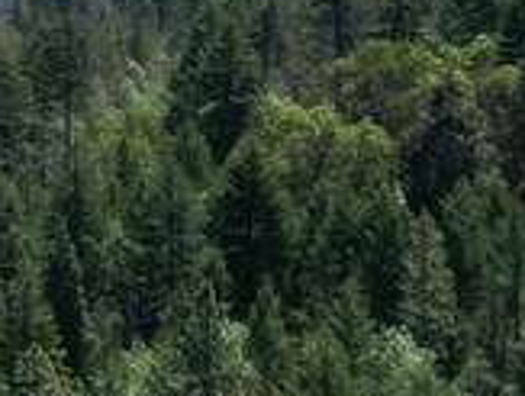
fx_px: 2858
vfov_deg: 7.3
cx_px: -802
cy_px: -612
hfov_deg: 9.2
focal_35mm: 188
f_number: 1.7
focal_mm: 6.72
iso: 150
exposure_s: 1/3000
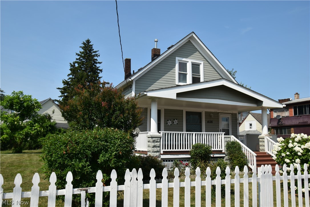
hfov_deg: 61.9
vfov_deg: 43.6
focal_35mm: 30
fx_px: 258
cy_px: 104
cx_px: 155
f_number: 9
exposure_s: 1/320
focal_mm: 20
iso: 100
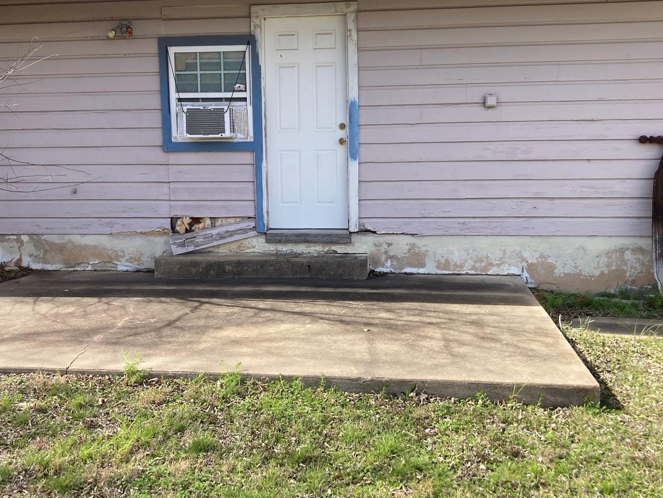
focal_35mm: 39
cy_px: 240
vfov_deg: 36.8
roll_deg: -1.0
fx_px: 747
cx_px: 313
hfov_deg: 47.8
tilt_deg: -3.9
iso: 20
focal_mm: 3.99
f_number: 1.8
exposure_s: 1/762
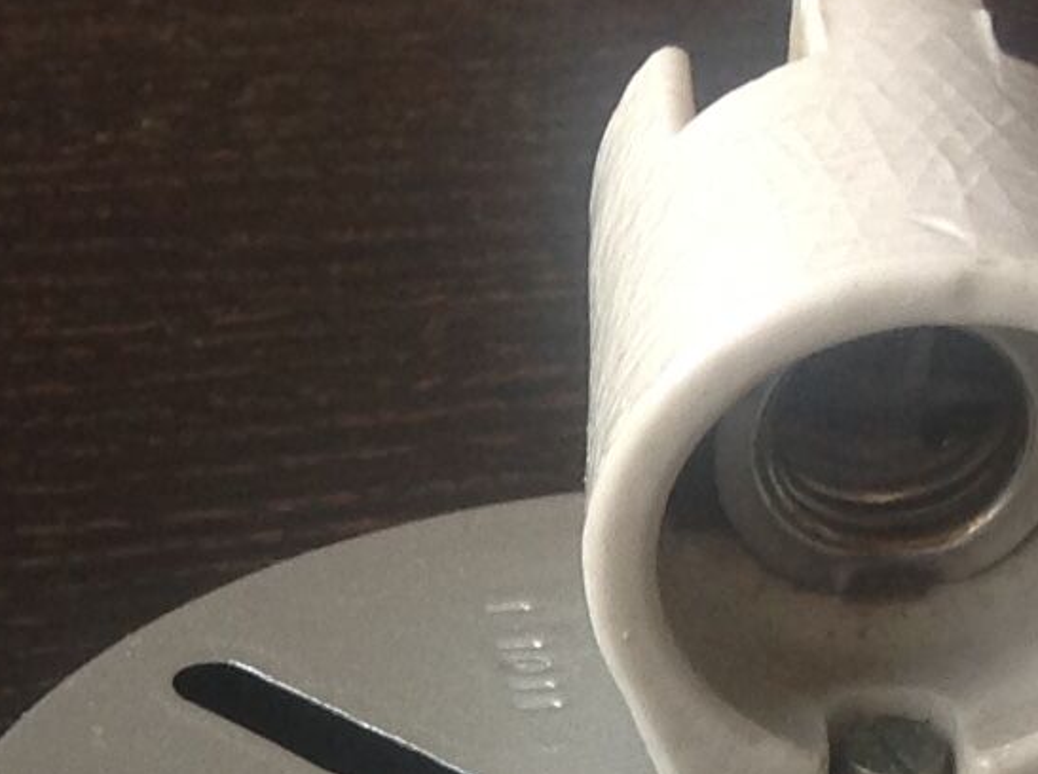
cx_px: -266
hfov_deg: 11.6
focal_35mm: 166
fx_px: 4968
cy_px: 1178
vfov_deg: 8.7
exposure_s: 1/15
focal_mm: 4.28
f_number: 2.4
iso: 64
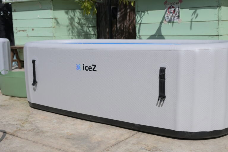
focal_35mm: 48
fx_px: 304
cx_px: 114
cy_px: 76
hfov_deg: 41.1
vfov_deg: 28.1
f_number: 5
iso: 200
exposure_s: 1/3200
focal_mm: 32
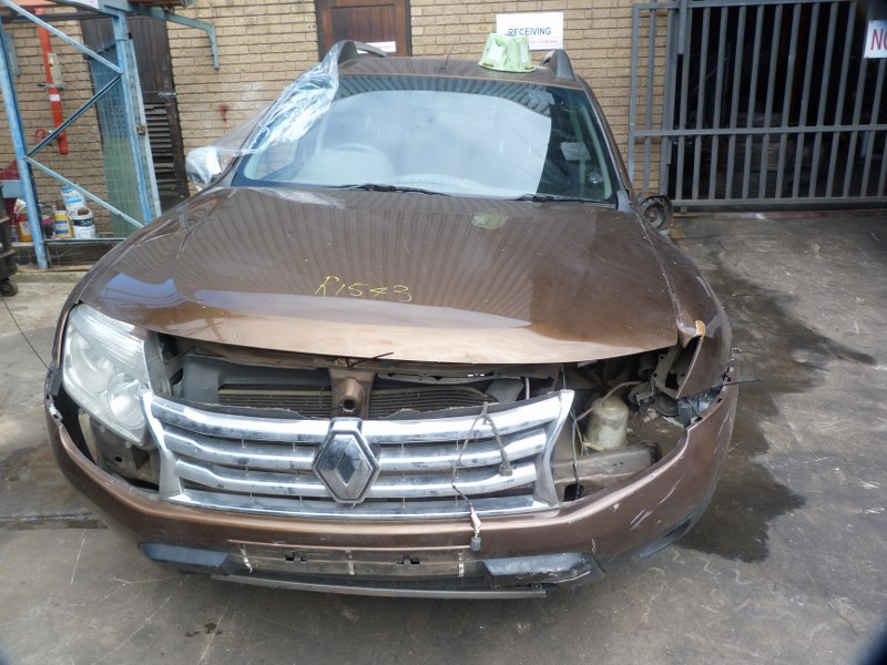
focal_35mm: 25
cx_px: 444
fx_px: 641
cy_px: 332
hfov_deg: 69.4
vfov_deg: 54.9
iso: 80
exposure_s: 1/125
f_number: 4
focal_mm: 4.5
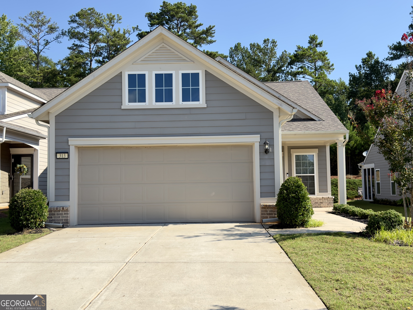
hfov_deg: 45.8
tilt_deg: +4.4
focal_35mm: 41
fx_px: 489
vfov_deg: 35.1
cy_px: 155
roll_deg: +0.9
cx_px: 206
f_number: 1.78
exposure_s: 1/3831
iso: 64
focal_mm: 6.76
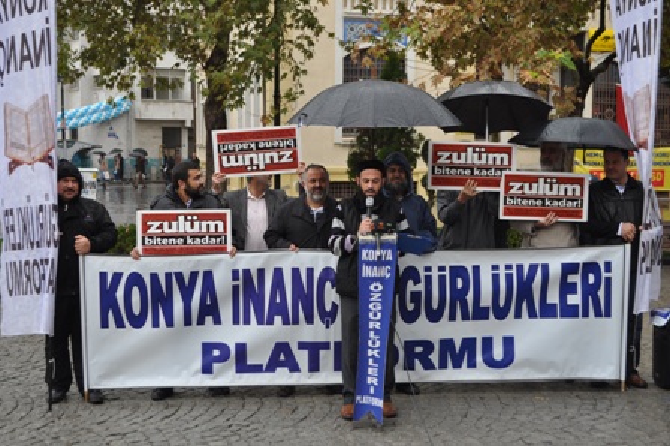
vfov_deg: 28.0
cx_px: 335
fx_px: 893
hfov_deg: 41.1
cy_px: 223
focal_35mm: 48
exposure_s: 1/80
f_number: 4.8
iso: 400
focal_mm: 32
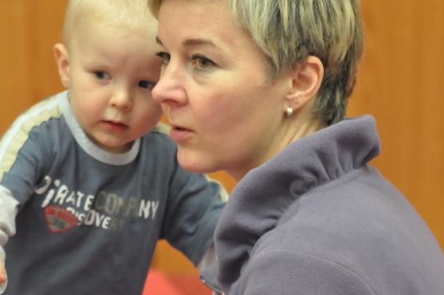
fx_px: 2217
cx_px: 194
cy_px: 172
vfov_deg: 7.6
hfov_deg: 11.4
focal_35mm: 180
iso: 2500
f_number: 3.2
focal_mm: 70
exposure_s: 1/160
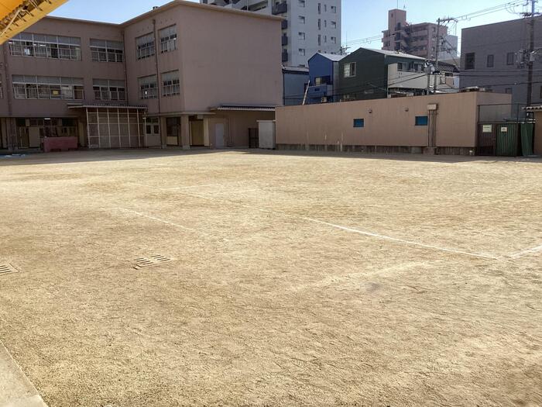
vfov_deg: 45.4
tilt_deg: -7.2
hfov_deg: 58.4
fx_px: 485
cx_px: 271
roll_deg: +2.2
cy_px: 204
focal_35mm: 31
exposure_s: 1/1894
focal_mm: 3.3
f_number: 2.4
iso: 25
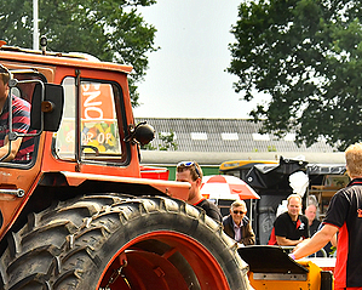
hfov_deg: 5.1
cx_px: -30
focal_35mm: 377
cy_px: 247
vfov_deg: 4.1
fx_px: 4038
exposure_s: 1/1000
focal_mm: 100
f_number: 9
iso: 500
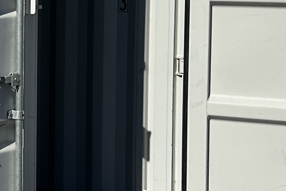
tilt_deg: -2.2
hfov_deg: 16.6
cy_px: 18
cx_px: -91
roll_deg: +0.1
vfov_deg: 11.7
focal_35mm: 116
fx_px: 921
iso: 80
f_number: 1.78
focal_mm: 6.86
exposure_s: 1/13699
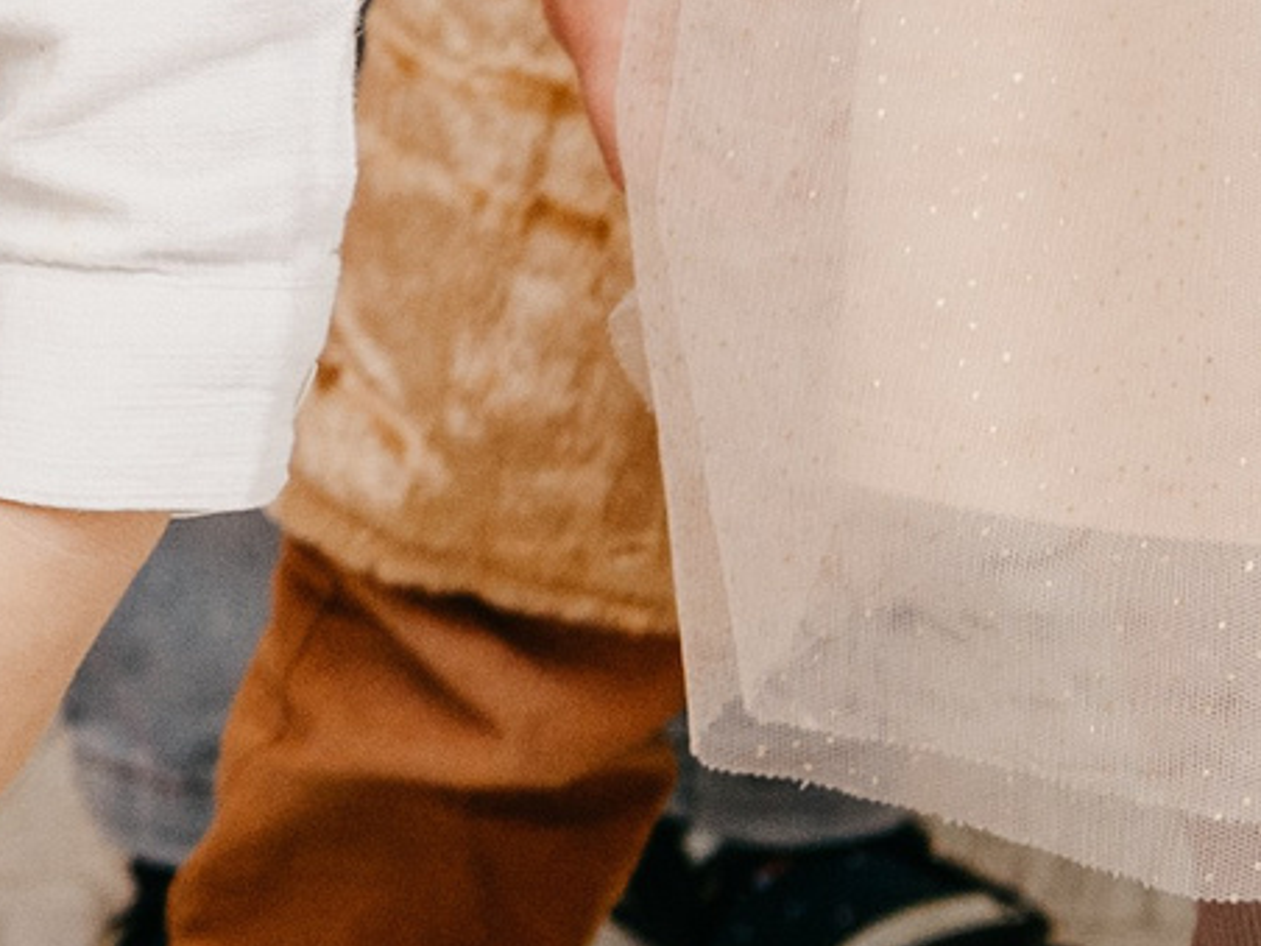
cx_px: -1490
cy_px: -1180
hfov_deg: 6.3
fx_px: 11001
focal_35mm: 302
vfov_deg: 4.8
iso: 320
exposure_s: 1/160
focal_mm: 48
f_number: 4.5
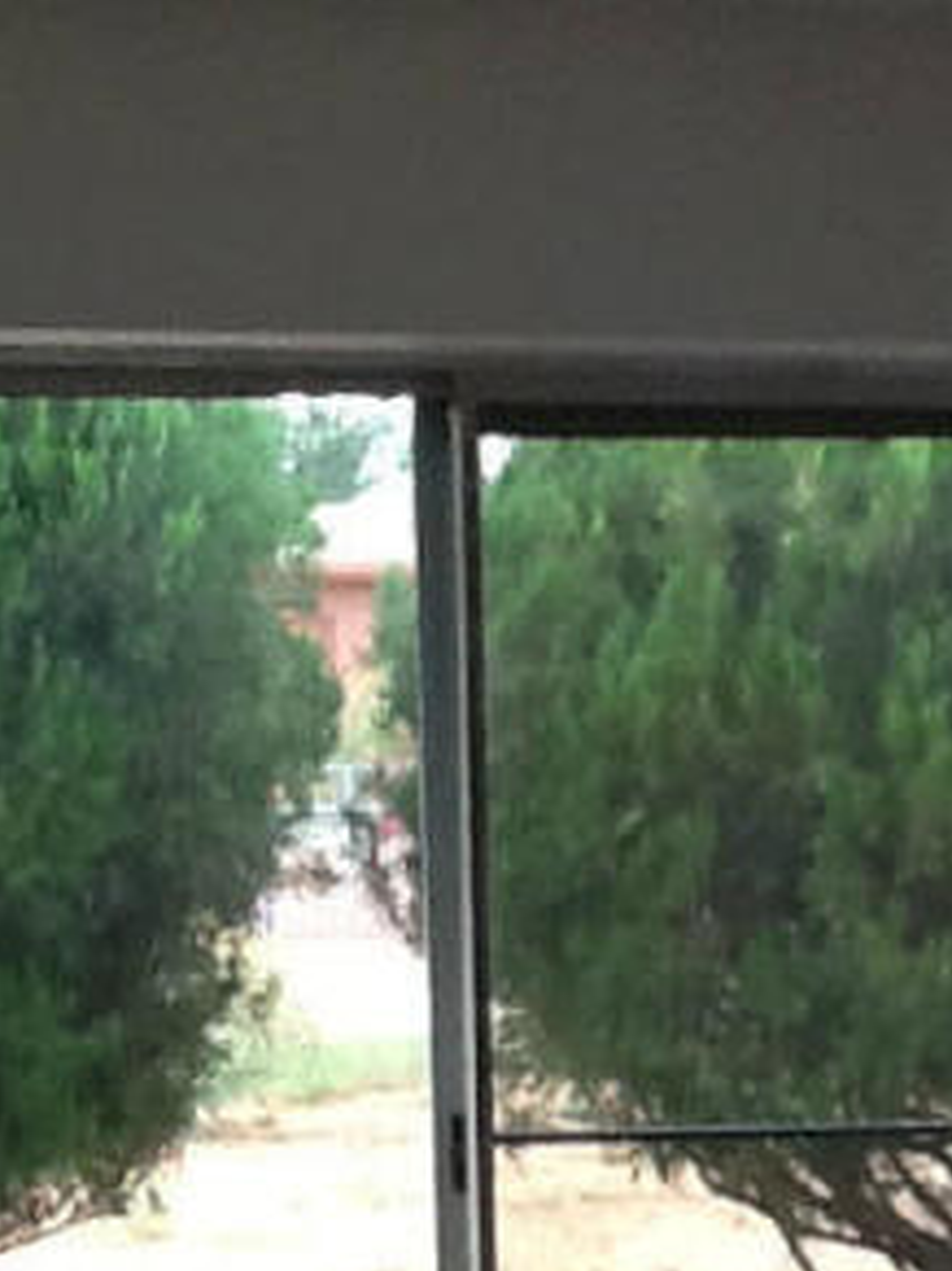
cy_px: 1219
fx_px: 4257
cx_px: 825
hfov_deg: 12.7
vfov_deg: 16.7
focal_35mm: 116
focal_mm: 2.03
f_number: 2.4
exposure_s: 1/60
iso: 50
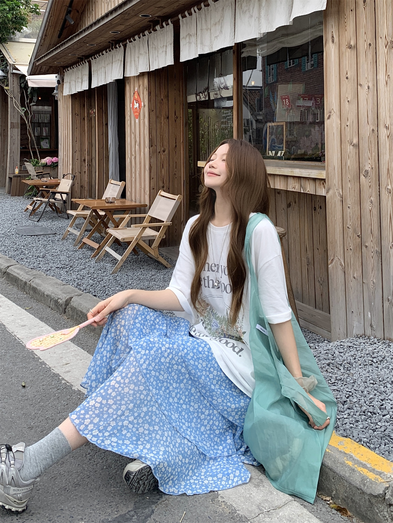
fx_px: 394
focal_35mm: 26
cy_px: 262
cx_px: 196
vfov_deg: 67.3
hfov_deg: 53.1
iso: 25
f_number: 1.8
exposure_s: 1/567
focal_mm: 4.25
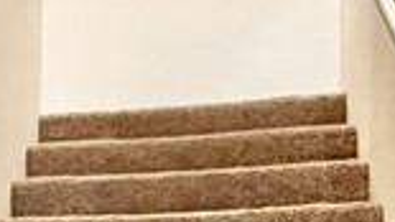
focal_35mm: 101
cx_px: -74
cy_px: 401
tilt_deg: +0.1
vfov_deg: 11.2
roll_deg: -0.1
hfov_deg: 19.9
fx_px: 1057
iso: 320
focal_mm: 2.22
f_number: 2.2
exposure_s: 1/60
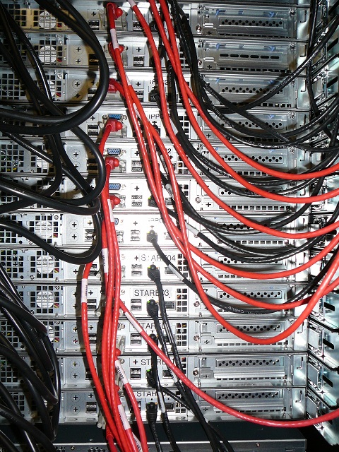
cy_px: 226
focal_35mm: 35
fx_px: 457
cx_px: 170
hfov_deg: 40.7
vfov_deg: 52.6
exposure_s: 1/30
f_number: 2.8
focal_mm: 5.2
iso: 80
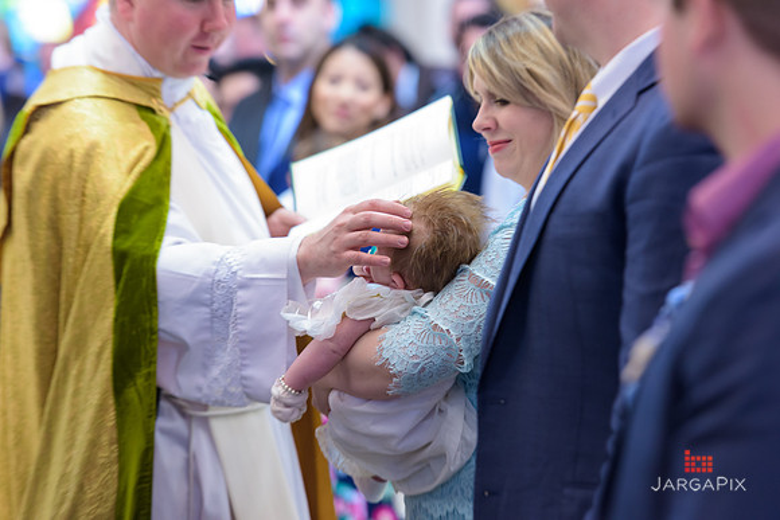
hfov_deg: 11.1
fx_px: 4009
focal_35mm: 185
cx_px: 390
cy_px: 260
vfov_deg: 7.4
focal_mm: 185
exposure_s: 1/125
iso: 1600
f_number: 4
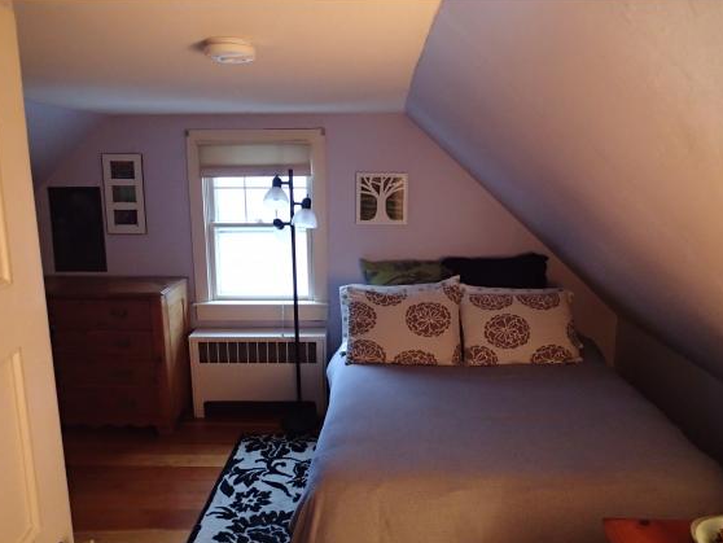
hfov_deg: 67.3
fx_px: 543
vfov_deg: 53.1
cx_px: 359
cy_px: 276
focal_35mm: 26
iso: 640
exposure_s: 1/30
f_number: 2
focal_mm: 4.5
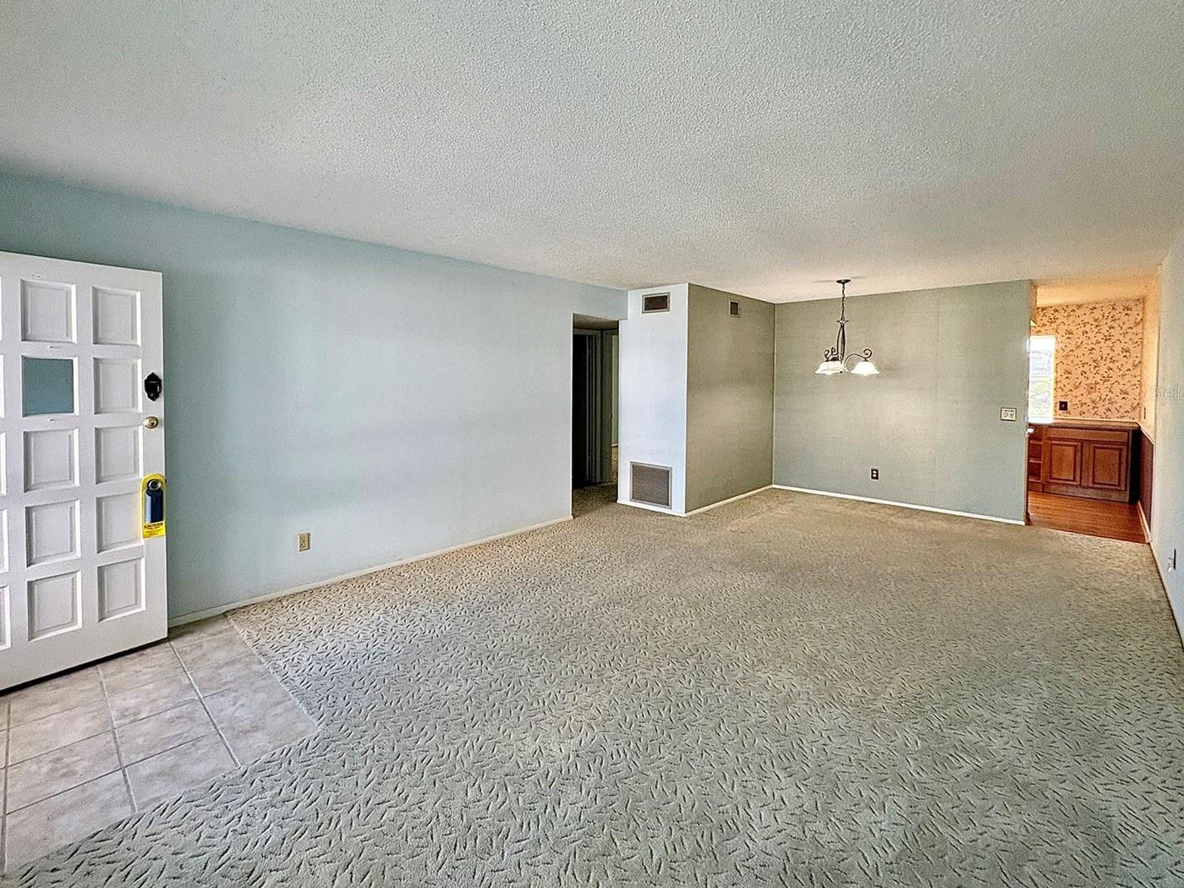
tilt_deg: -2.2
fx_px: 547
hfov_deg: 94.4
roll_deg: +0.4
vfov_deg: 77.8
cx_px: 554
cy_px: 392
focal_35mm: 16
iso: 160
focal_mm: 2.22
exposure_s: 1/60
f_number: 2.2
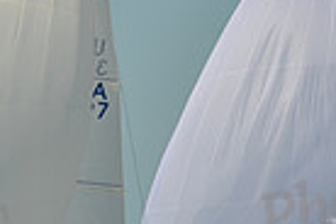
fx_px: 7849
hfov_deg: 2.5
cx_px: 136
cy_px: 86
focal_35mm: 841
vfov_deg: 1.6
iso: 280
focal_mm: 200
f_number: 10
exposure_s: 1/1000
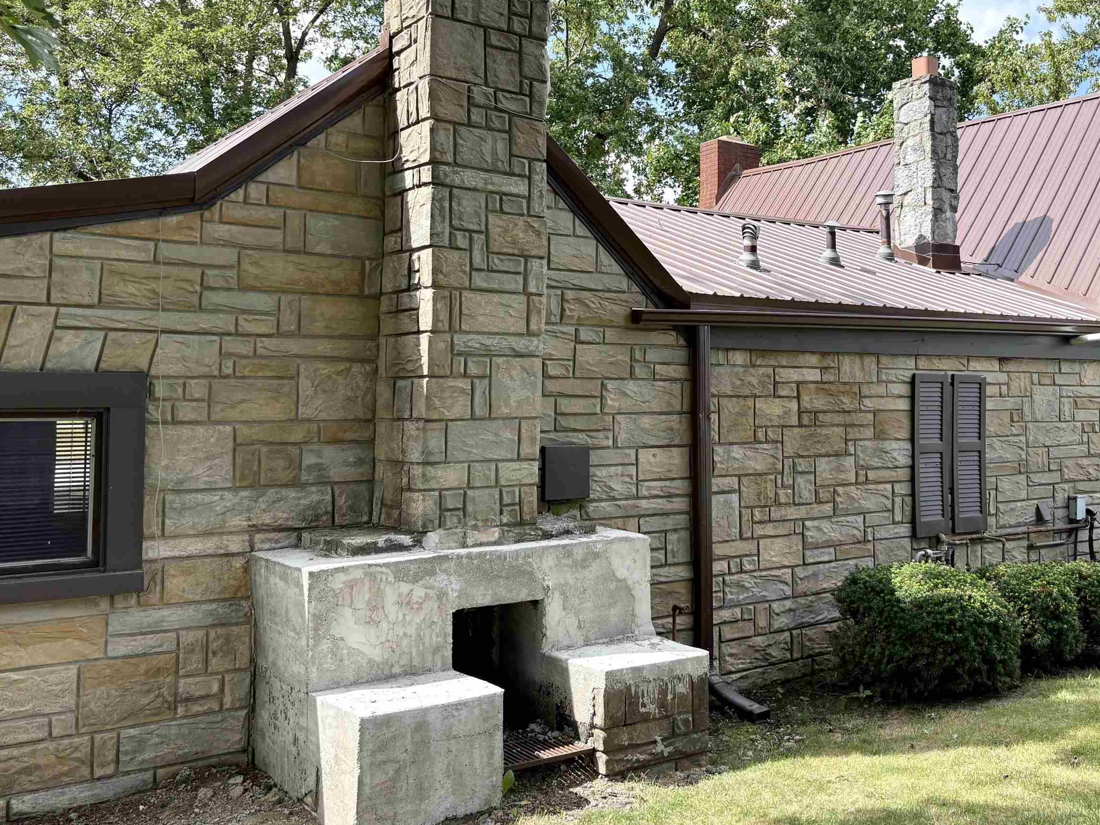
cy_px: 333
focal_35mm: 35
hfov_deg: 52.1
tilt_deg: +3.9
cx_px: 677
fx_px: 1112
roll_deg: +0.7
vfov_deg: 40.5
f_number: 1.6
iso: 64
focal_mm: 5.96
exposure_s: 1/1155
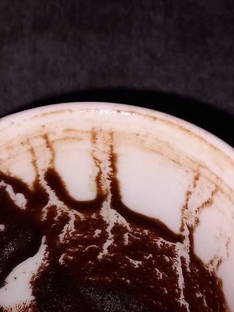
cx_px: 82
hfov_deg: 26.0
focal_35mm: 56
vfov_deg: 32.6
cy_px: 282
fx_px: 505
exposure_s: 1/100
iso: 25
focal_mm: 4
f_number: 1.8
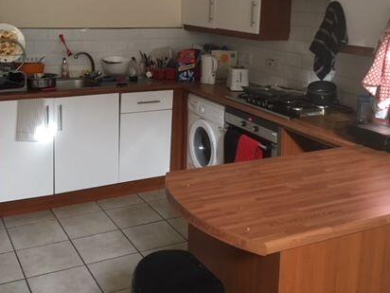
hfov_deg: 42.1
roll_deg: -1.9
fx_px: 507
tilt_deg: -8.4
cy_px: 66
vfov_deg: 31.5
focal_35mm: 45
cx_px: 189
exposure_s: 1/33
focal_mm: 4.15
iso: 200
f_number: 2.2
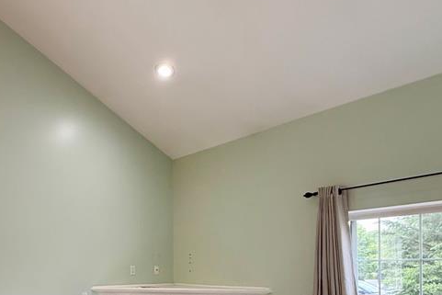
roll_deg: -0.1
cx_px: 78
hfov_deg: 55.3
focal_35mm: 31
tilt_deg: +1.9
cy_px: 265
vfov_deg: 39.4
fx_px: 381
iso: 200
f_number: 2.2
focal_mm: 2.22
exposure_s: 1/120
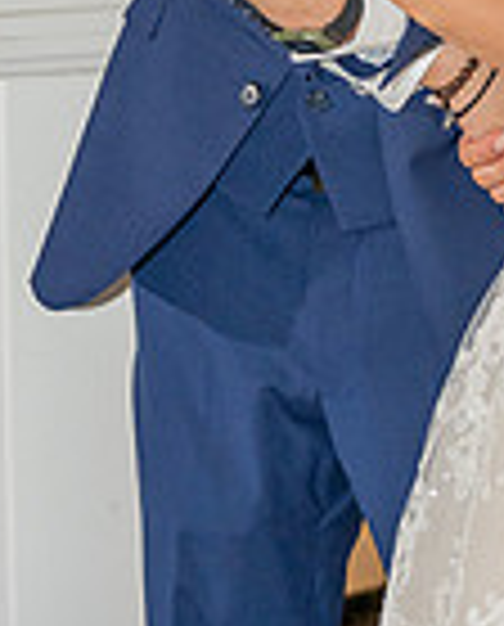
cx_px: 369
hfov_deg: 7.3
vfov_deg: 8.9
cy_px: -257
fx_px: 3936
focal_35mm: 212
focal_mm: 70
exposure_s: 1/200
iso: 1600
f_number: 4
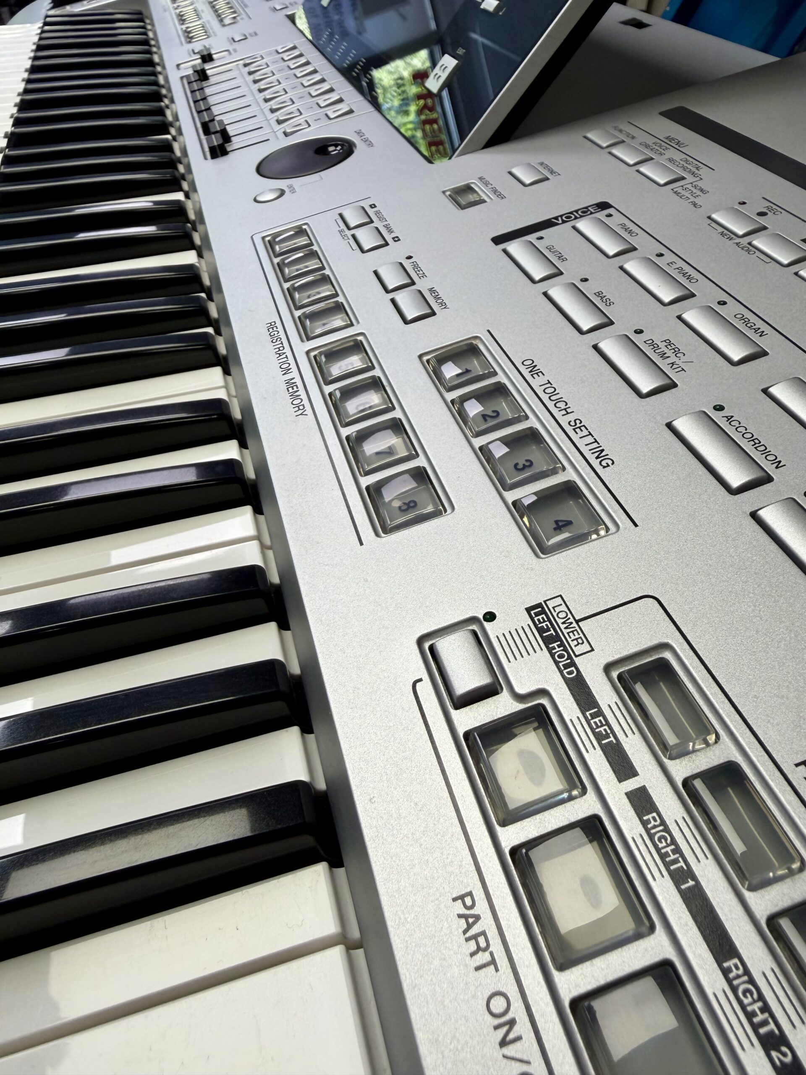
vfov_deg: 71.6
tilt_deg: -37.6
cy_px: 538
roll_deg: -3.5
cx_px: 403
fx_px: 745
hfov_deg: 56.8
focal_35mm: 24
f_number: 2.2
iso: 64
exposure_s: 1/100
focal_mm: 2.22
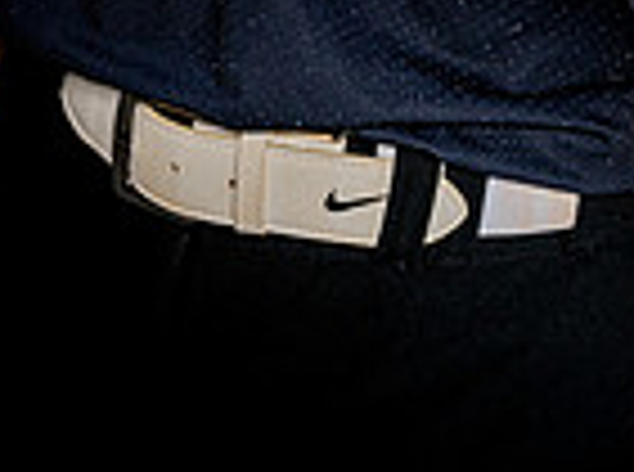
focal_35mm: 160
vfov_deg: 8.7
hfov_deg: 12.3
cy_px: -521
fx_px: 2923
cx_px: 468
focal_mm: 52
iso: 125
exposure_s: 1/250
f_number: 10
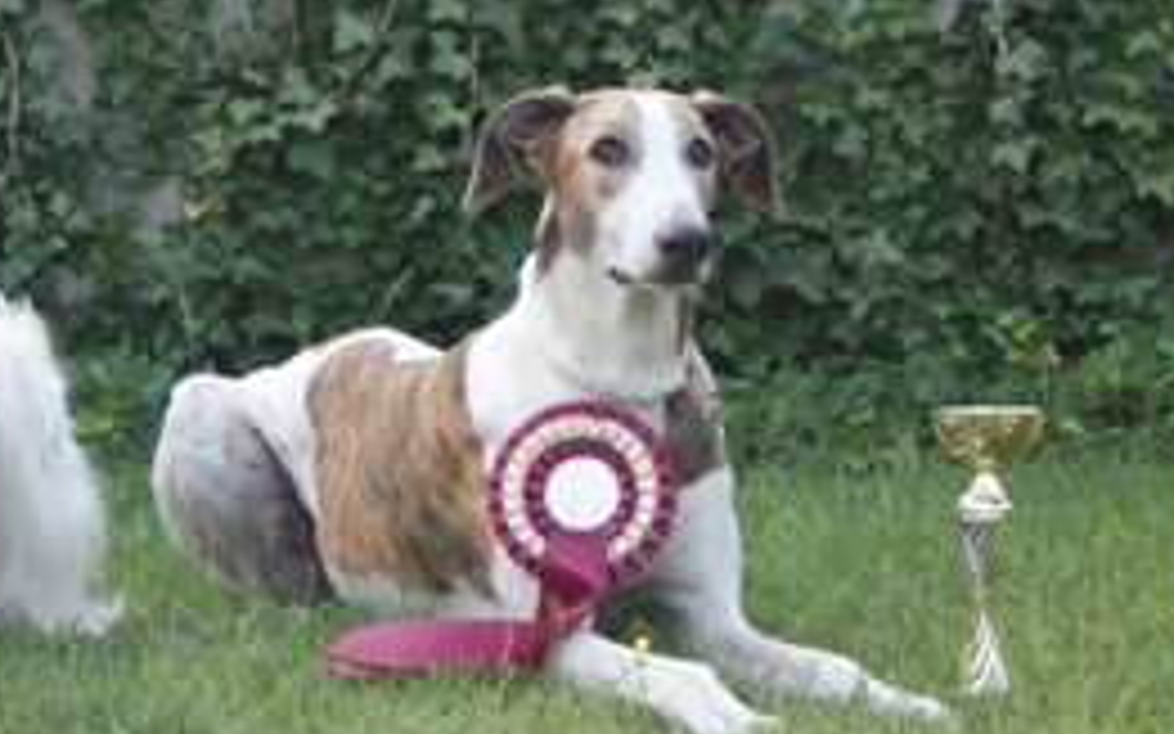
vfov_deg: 9.9
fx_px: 4198
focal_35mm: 131
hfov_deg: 15.9
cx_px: 508
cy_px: 128
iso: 125
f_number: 4.5
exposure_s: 1/60
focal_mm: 35
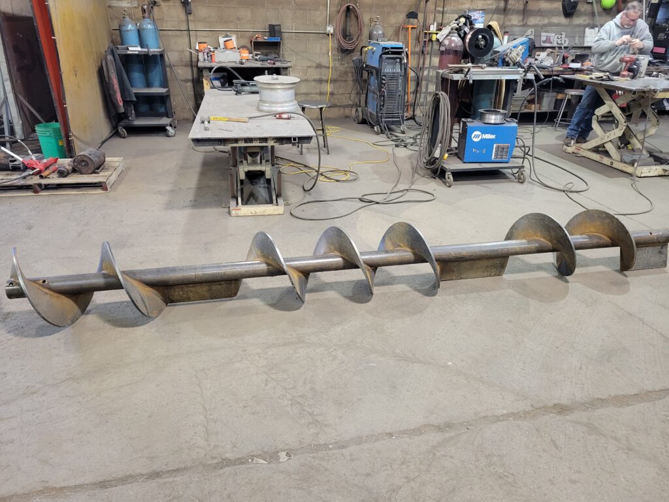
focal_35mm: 26
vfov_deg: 53.1
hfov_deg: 67.3
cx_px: 334
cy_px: 251
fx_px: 502
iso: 400
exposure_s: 1/39
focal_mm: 5.4
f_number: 1.8
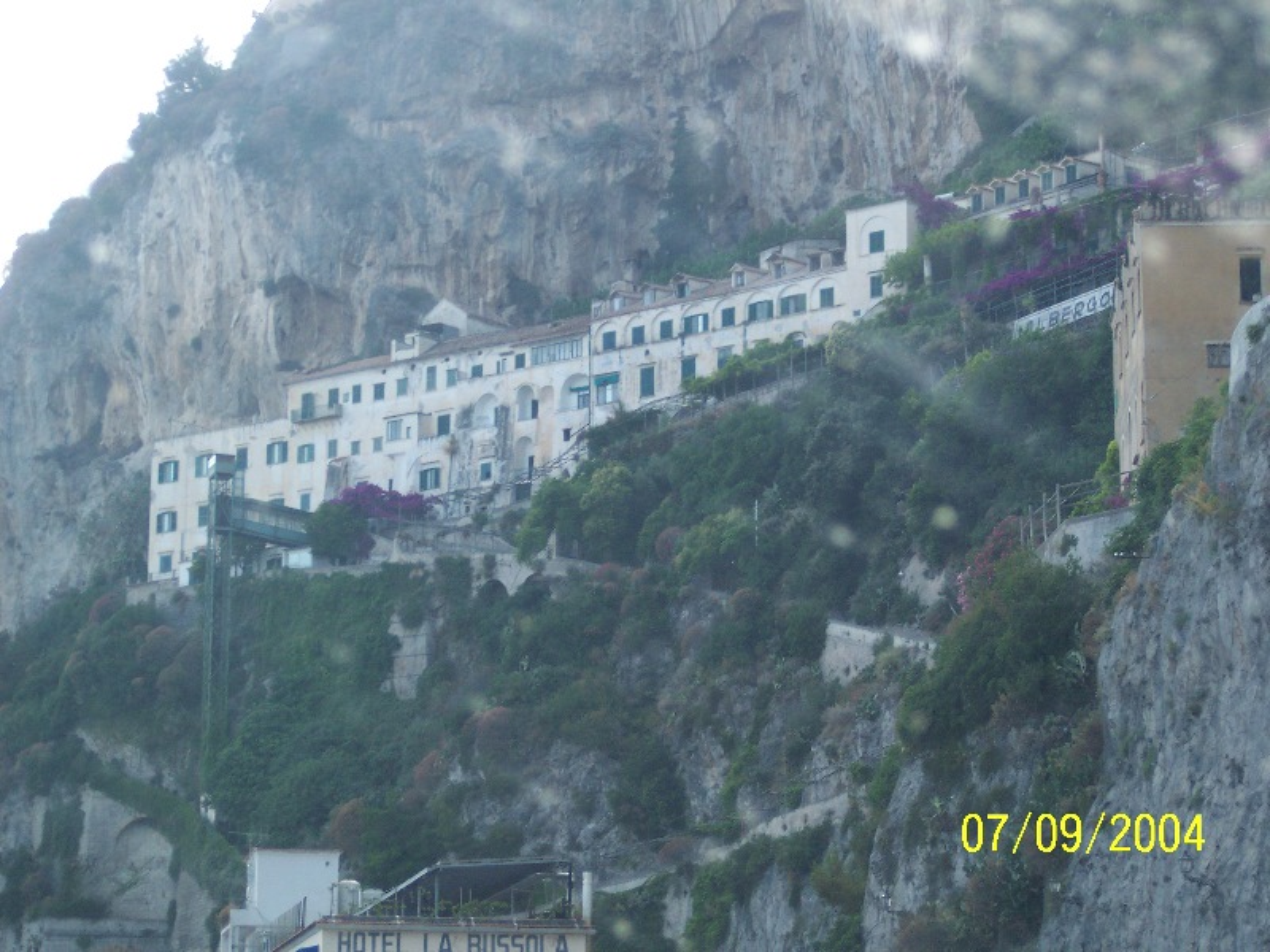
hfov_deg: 19.4
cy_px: 476
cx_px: 635
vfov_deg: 14.6
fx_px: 3706
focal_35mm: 101
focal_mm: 21.3
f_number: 4.8
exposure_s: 1/250
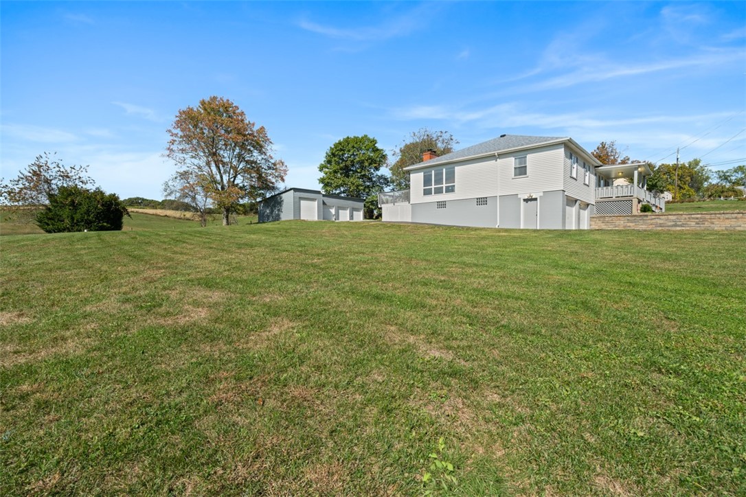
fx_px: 332
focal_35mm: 16
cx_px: 373
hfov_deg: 96.7
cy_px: 248
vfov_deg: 73.7
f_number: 8
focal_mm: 16
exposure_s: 1/250
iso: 400
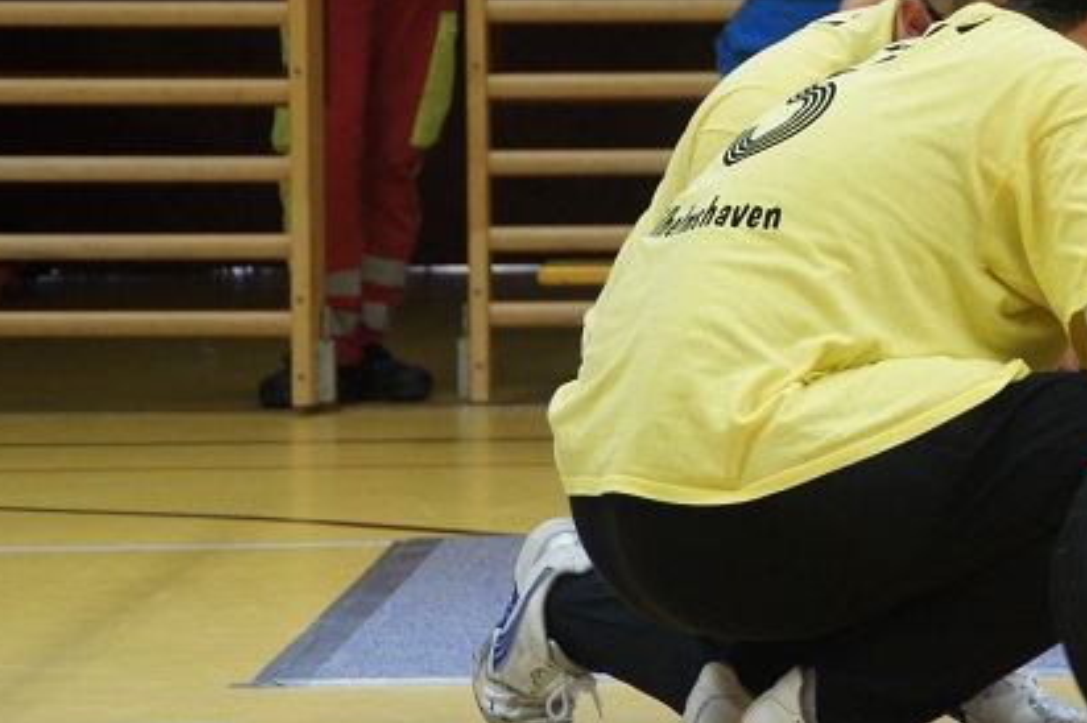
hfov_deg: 7.1
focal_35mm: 291
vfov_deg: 4.7
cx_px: 995
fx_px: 8779
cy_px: 79
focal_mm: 100
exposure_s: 1/40
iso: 1600
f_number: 5.6
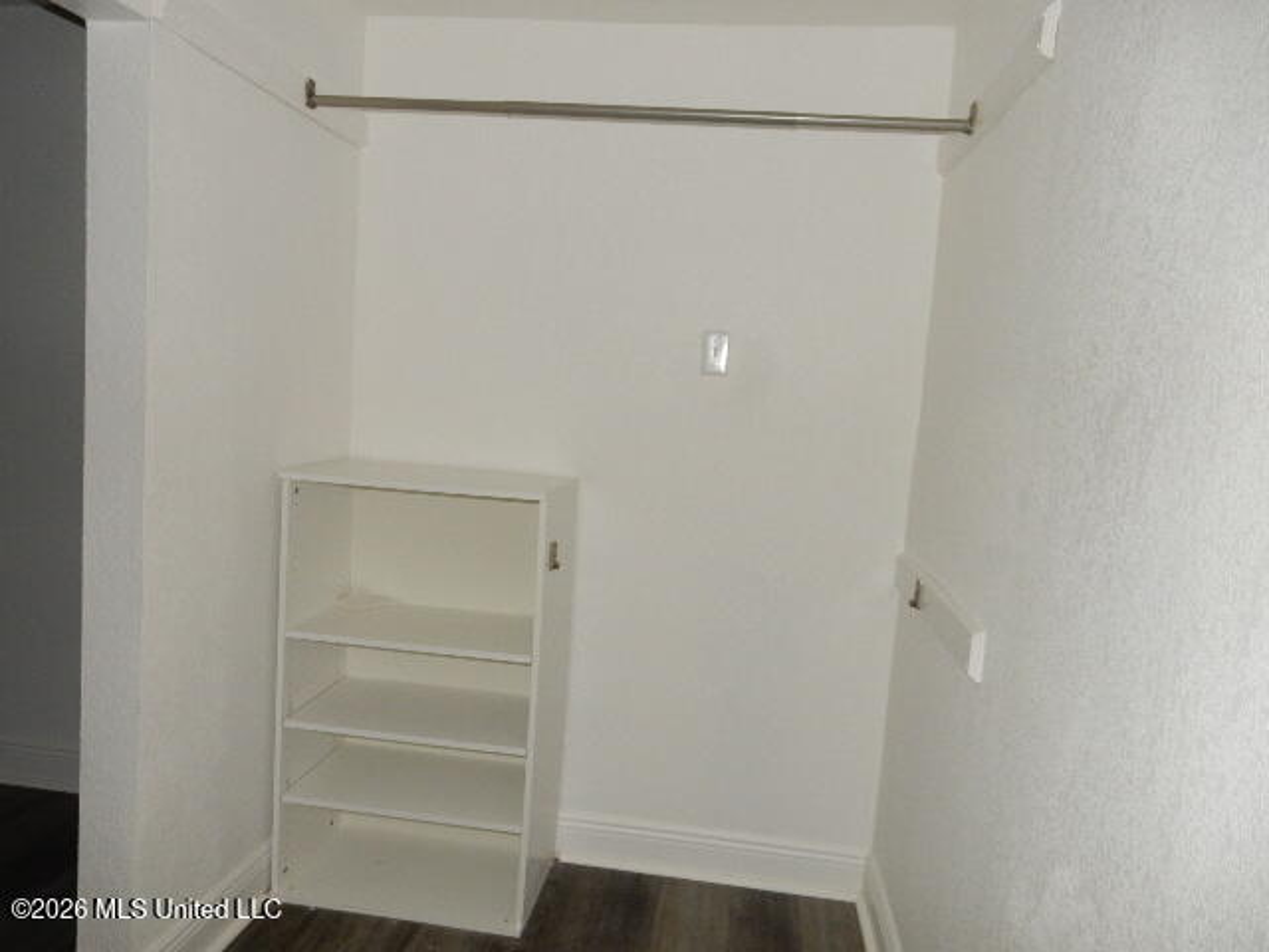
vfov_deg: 54.9
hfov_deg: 69.4
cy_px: 476
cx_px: 634
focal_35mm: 25
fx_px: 916
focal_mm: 4.5
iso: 200
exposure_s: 1/30
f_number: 3.7
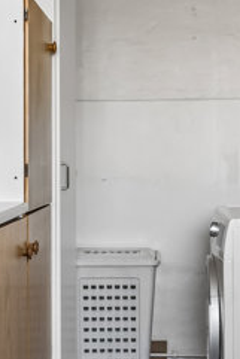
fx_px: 745
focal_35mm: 75
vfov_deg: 27.1
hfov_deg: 18.3
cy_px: 159
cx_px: 149
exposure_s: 1/10
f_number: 8
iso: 200
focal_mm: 15
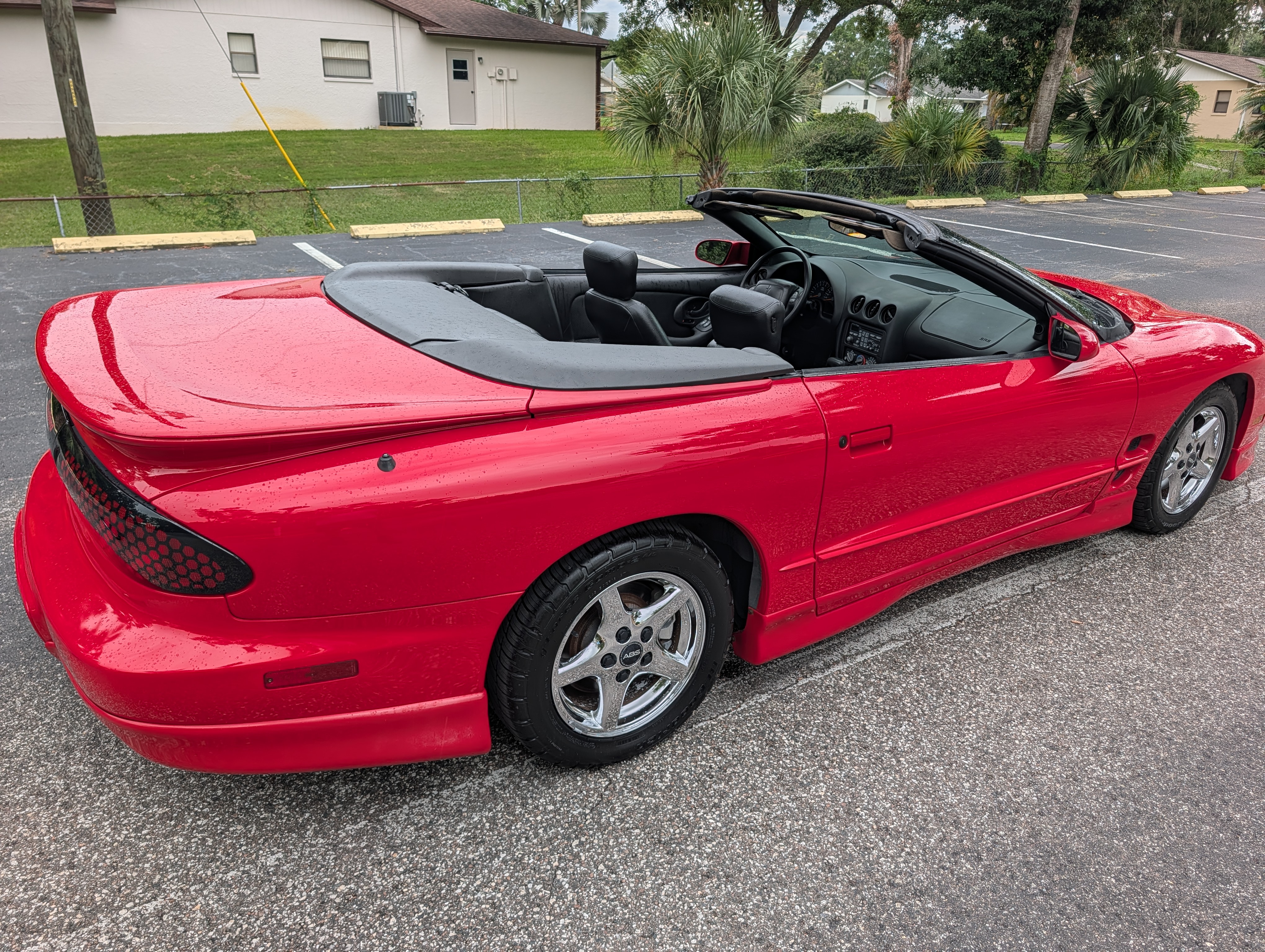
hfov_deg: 71.5
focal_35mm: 24
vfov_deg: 56.9
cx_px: 632
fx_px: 878
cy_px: 476
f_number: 1.68
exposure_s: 1/308
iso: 24
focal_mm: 6.9
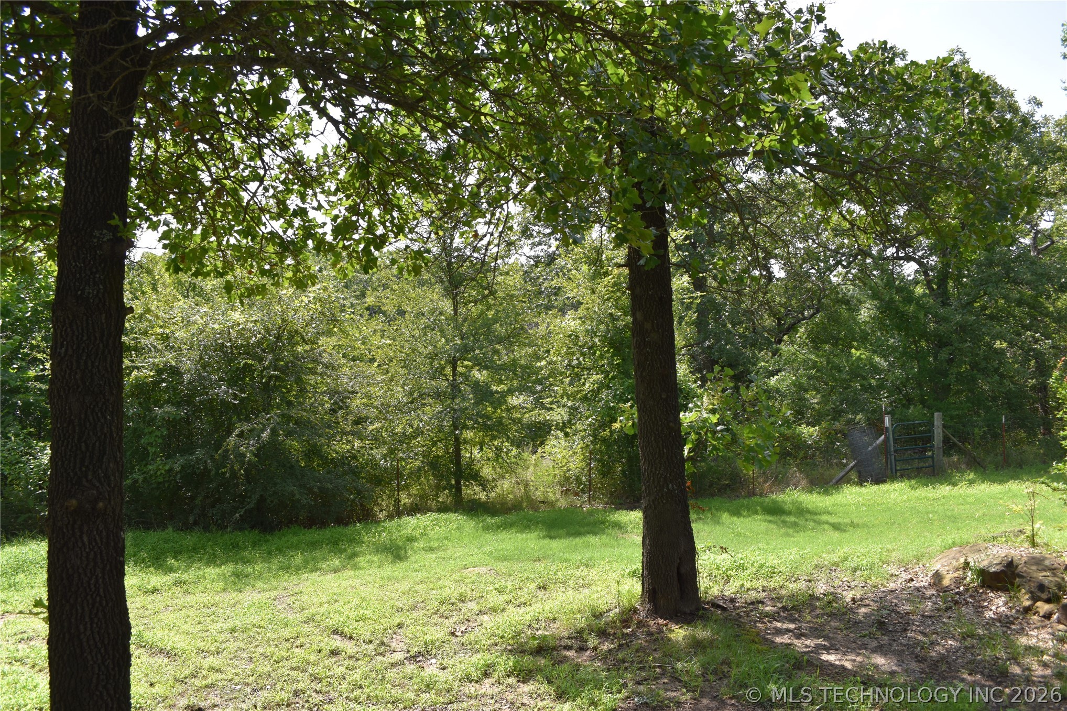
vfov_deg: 47.9
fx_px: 800
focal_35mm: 27
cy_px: 356
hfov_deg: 67.4
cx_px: 534
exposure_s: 1/250
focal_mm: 18
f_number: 7.1
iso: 200
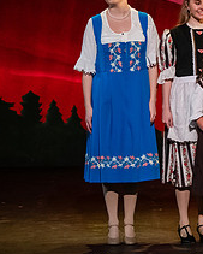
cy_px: 49
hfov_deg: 5.4
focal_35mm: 284
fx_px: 2131
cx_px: 268
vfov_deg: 6.8
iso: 3200
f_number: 3.5
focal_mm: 110
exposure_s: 1/250
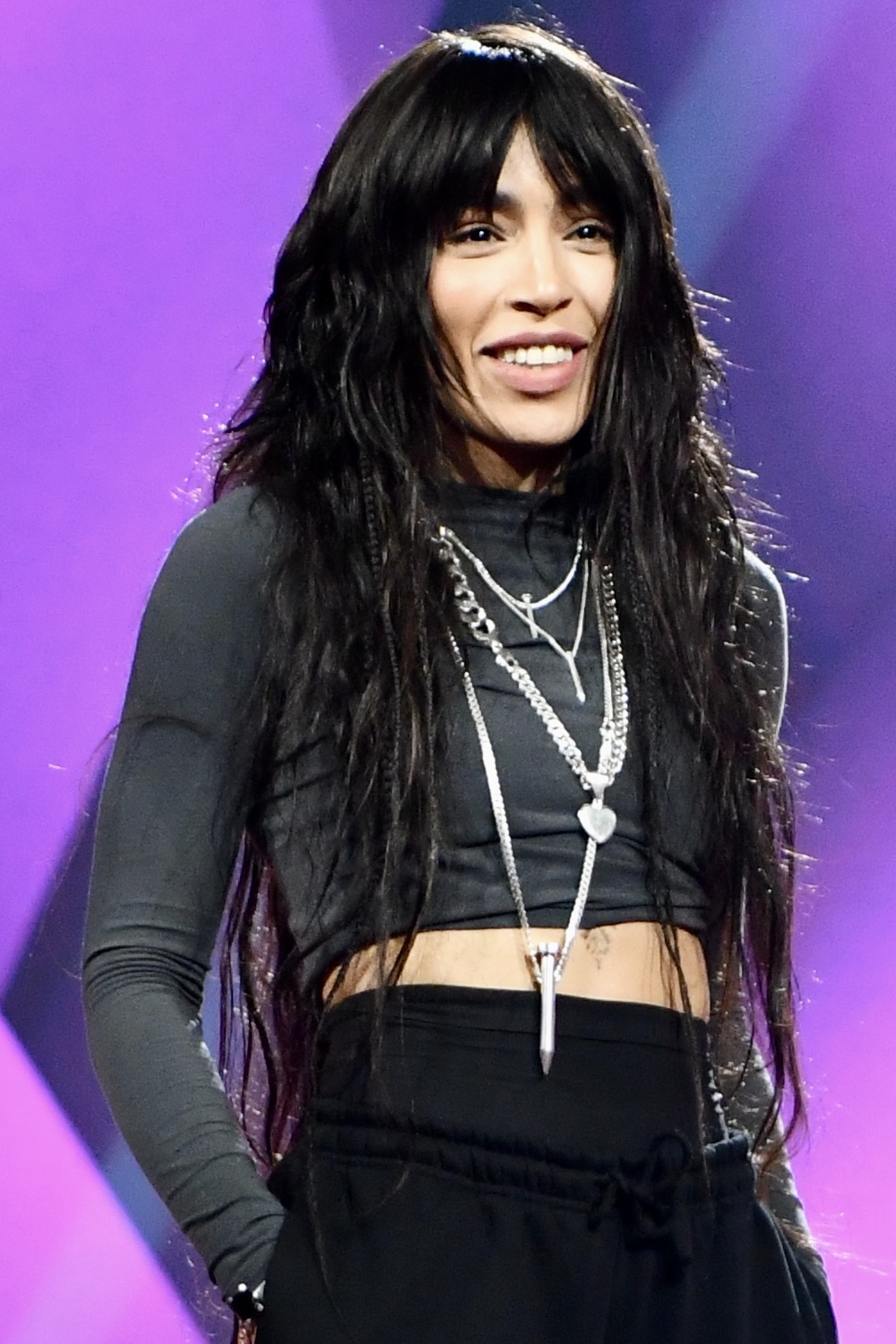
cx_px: 448
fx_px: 3920
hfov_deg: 13.0
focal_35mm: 105
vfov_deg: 19.5
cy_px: 672
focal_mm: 70
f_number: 2.8
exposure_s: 1/125
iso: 2000
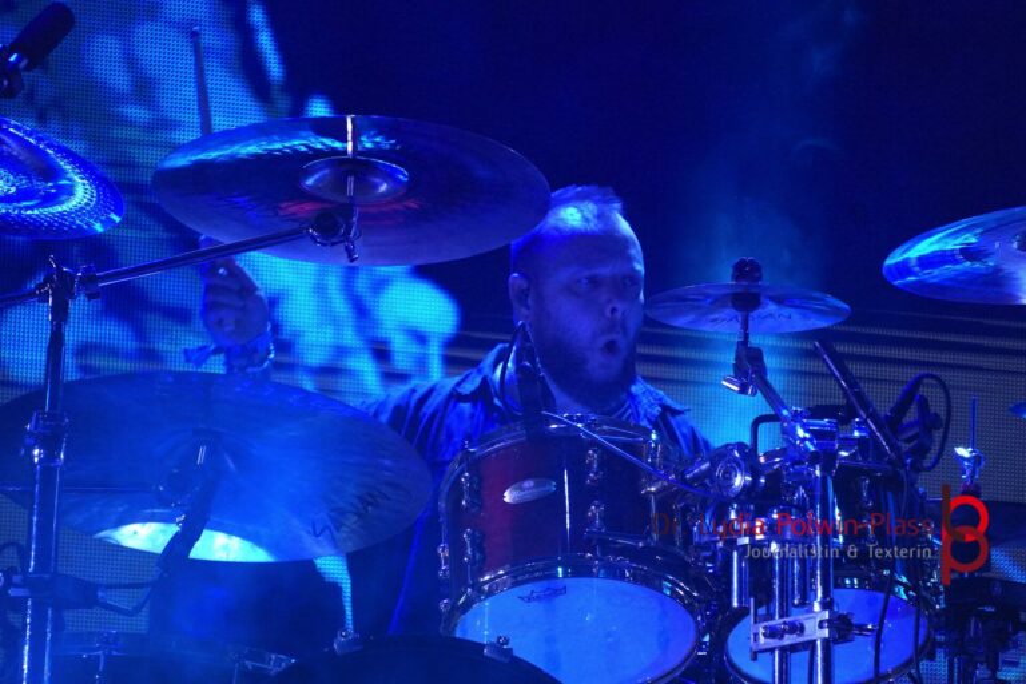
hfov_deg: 7.5
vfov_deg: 5.0
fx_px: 7823
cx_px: 513
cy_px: 342
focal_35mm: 274
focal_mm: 183
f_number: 6.3
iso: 3200
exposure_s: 1/320
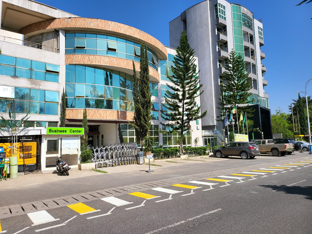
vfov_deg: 56.8
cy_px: 117
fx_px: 216
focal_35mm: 24
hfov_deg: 71.6
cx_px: 156
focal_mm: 5
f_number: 1.8
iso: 40
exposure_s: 1/2628
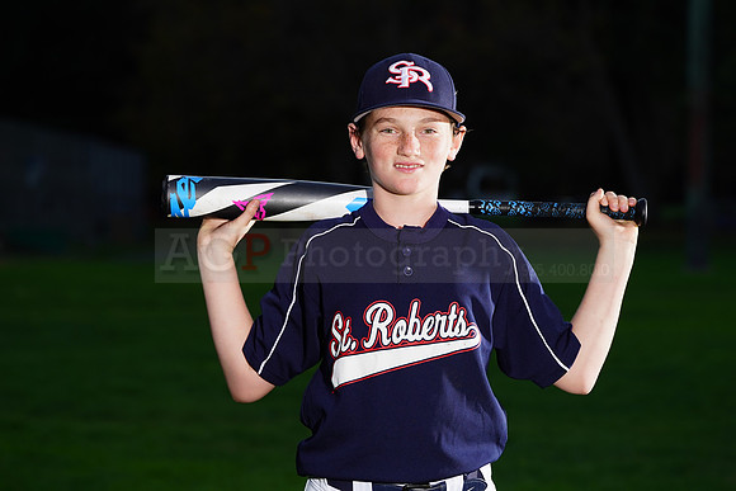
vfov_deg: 7.3
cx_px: 368
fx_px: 3824
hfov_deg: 11.0
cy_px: 246
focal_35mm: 187
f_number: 8
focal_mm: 187
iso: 320
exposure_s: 1/160
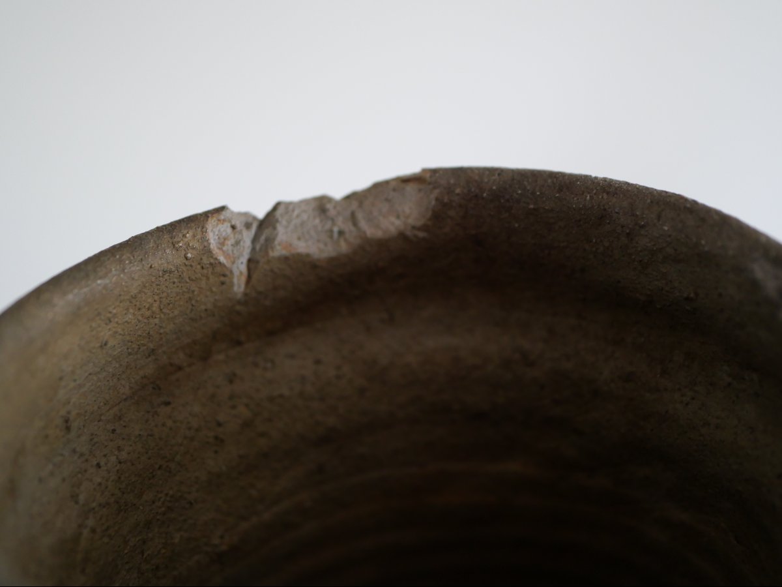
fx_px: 1355
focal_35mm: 60
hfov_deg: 32.2
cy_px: 294
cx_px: 391
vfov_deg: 24.4
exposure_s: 1/60
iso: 1250
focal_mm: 30
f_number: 2.8
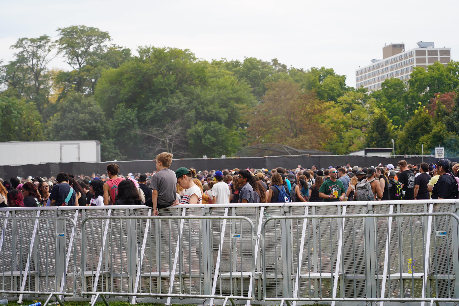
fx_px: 1339
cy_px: 153
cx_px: 230
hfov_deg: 19.5
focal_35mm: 105
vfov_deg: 13.0
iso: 100
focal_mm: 105
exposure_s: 1/200
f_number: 4.5
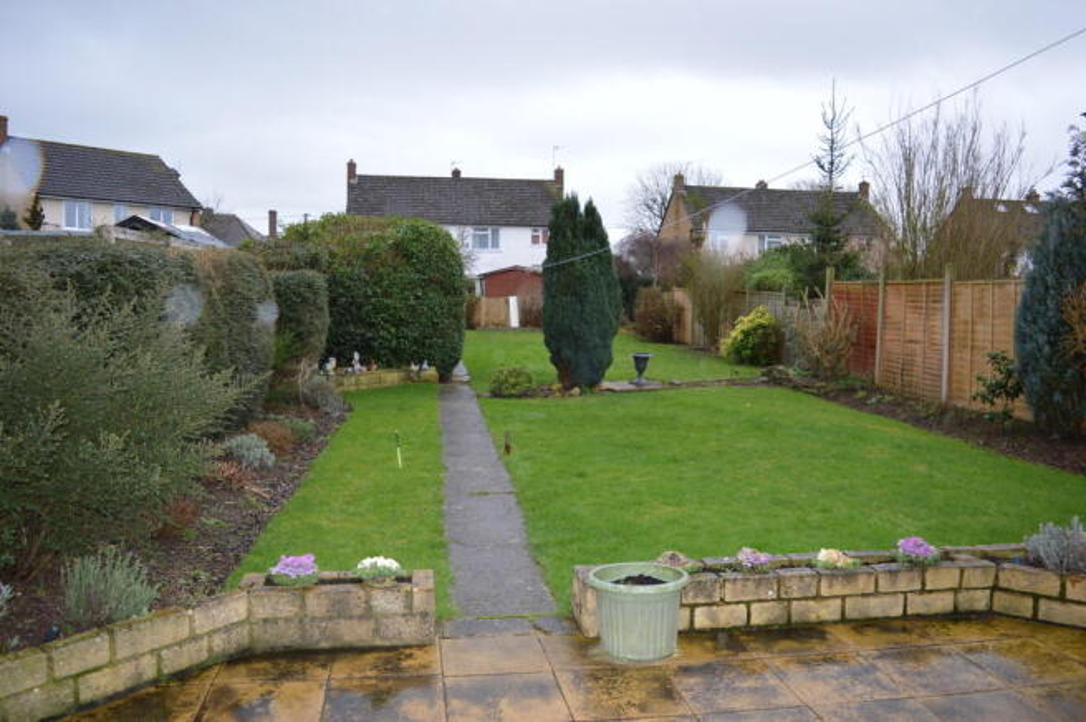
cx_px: 543
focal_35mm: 27
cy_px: 361
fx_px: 814
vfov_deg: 47.8
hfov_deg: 67.4
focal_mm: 18
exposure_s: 1/125
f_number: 4
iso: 220
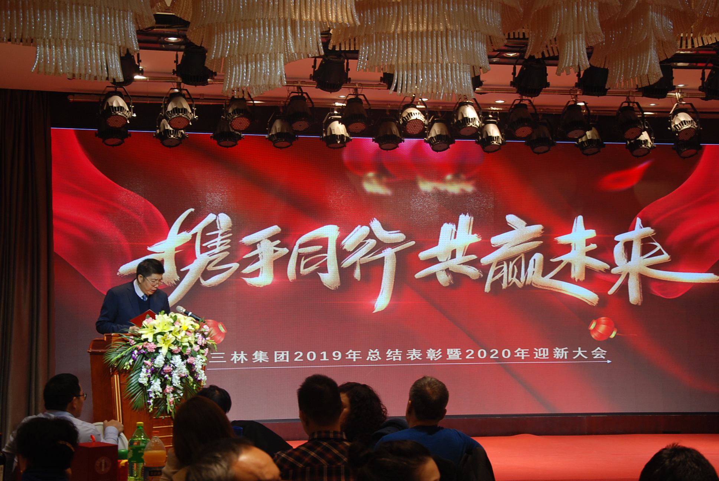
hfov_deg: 33.4
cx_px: 360
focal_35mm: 60
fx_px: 1200
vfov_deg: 22.7
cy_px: 240
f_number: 4.8
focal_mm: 40
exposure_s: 1/30
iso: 280
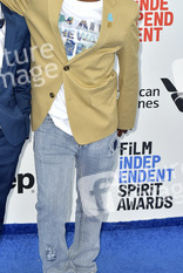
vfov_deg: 17.0
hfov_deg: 11.4
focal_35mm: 120
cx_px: 32
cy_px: 130
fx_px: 912
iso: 500
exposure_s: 1/320
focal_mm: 70
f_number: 6.3
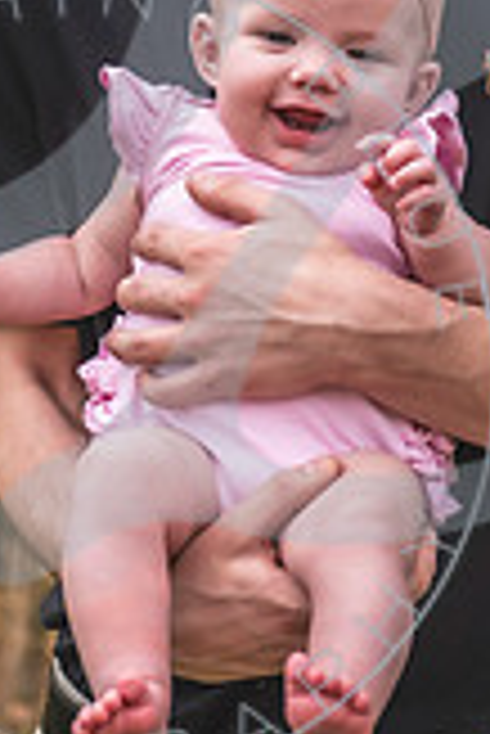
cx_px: 283
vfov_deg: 10.6
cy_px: 36
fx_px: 3932
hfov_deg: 7.1
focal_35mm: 193
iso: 100
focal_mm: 70
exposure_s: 1/640
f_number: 2.8
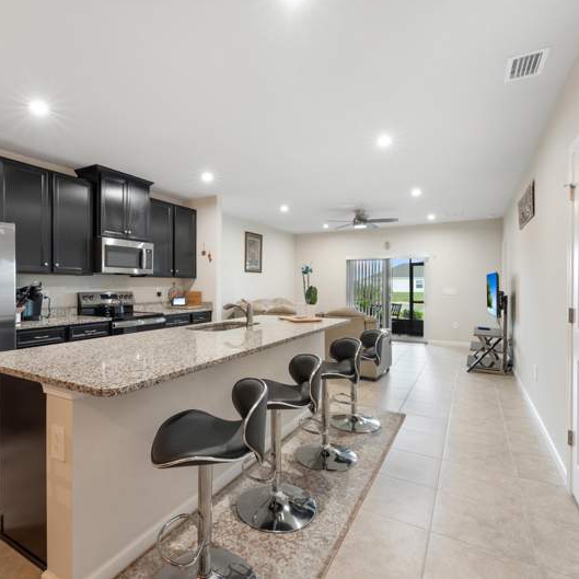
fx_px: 341
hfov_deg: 80.4
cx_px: 258
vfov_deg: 80.7
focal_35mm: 18
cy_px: 288
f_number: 9
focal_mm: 14
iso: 250
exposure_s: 1/1.67
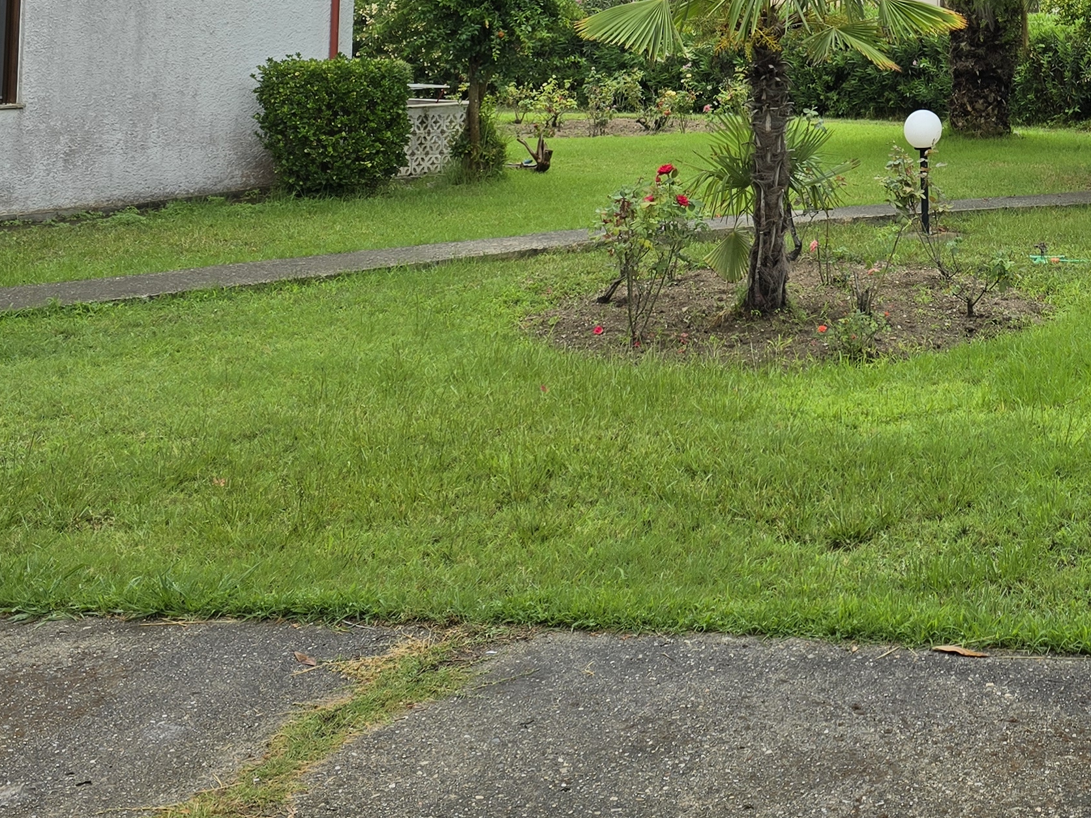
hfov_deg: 33.0
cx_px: 999
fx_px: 1734
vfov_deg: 24.7
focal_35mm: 55
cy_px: -89
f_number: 1.7
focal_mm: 6.3
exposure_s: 1/417
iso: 12
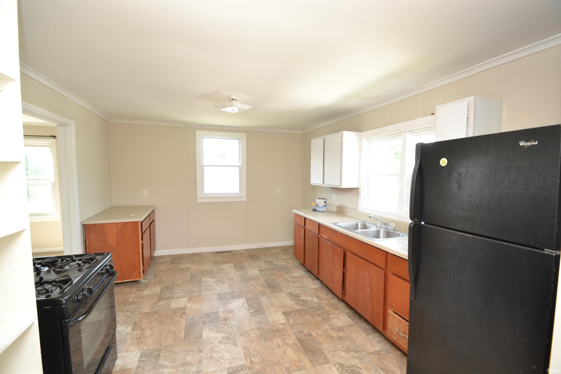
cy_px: 187
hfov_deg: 100.4
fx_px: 234
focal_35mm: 15
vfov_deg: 77.3
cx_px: 280
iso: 400
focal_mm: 10
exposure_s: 1/60
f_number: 4
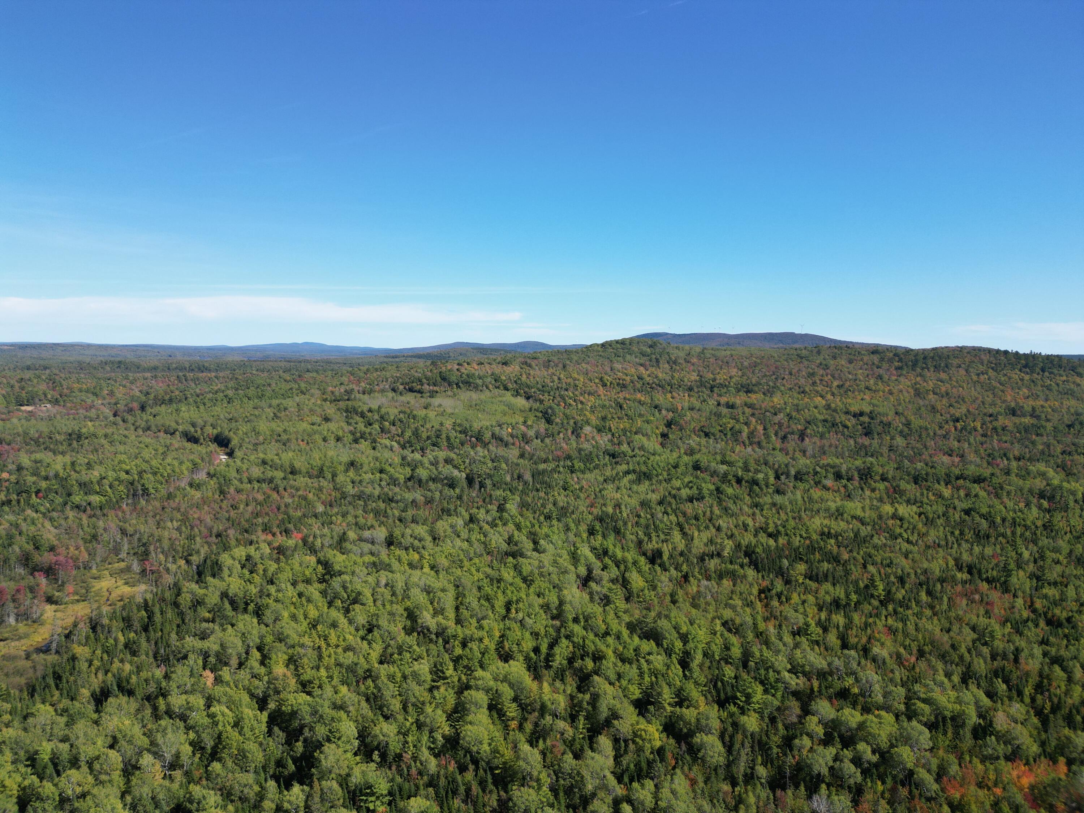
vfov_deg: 56.8
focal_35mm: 24
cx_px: 542
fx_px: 752
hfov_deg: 71.6
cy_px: 406
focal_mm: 6.72
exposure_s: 1/2500
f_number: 1.7
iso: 120
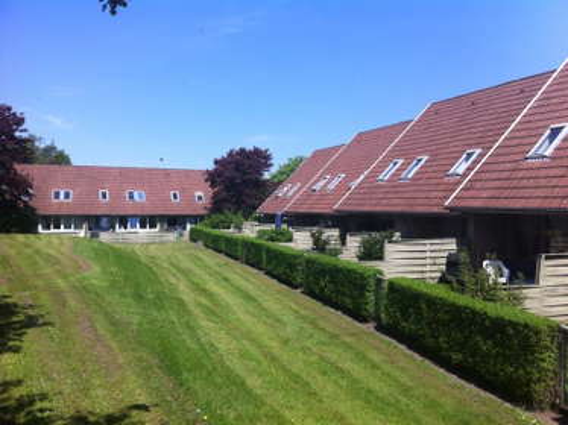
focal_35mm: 35
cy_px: 212
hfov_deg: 52.7
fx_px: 574
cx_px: 284
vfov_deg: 40.7
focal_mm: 3.85
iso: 80
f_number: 2.8
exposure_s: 1/1207
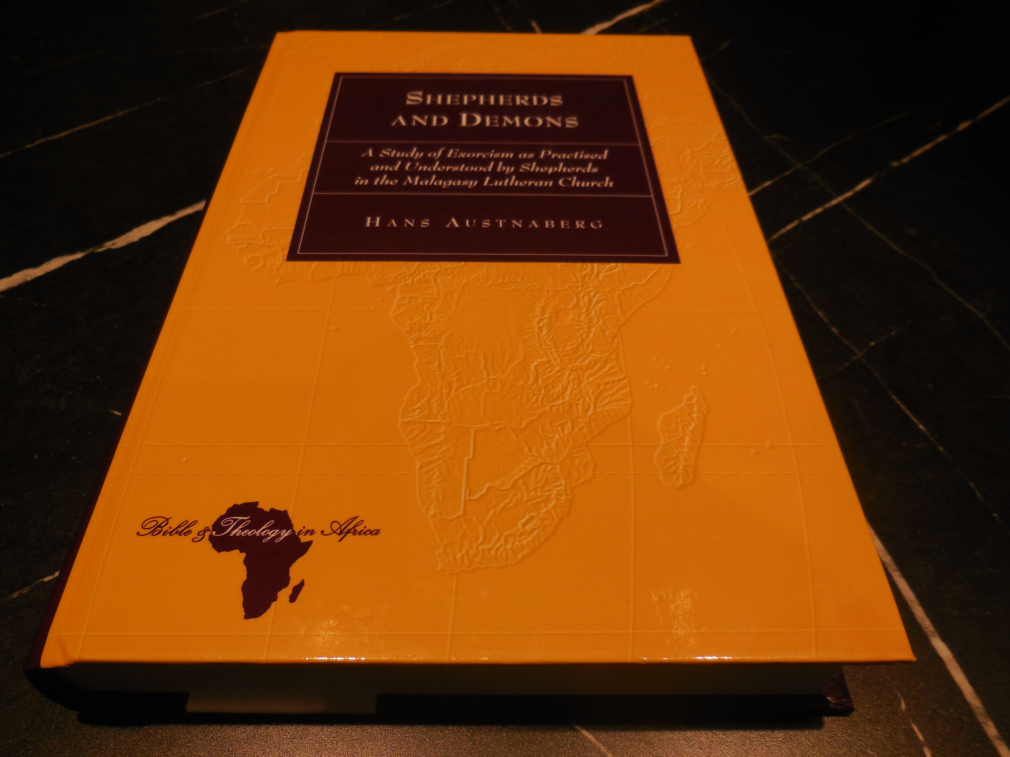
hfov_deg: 69.4
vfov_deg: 54.9
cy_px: 378
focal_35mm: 25
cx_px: 505
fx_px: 729
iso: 125
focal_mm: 4.5
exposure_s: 1/125
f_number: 3.1
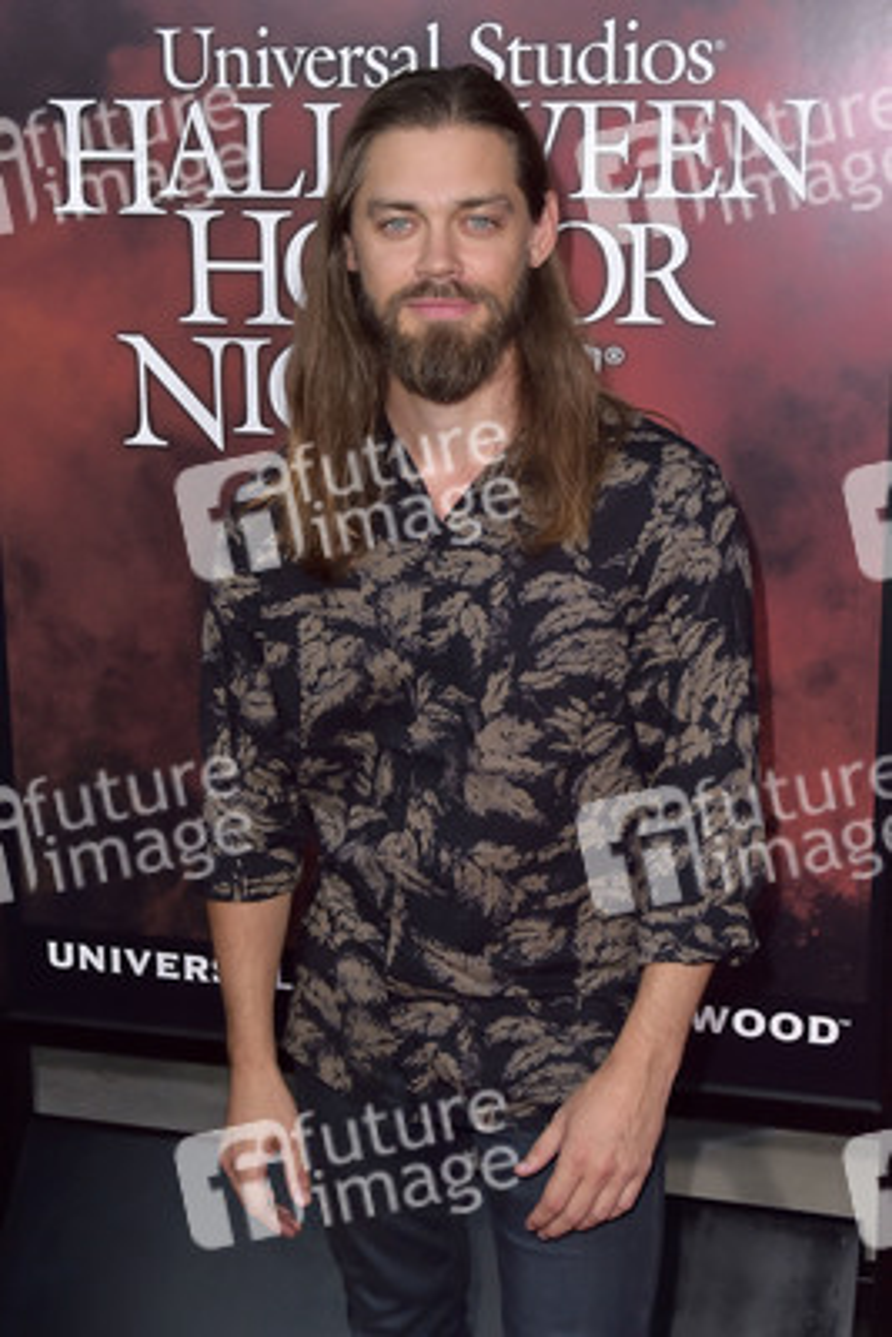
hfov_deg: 35.1
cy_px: 668
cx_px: 446
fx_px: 1411
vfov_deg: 50.7
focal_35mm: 38
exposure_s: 1/320
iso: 640
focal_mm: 38
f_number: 6.3
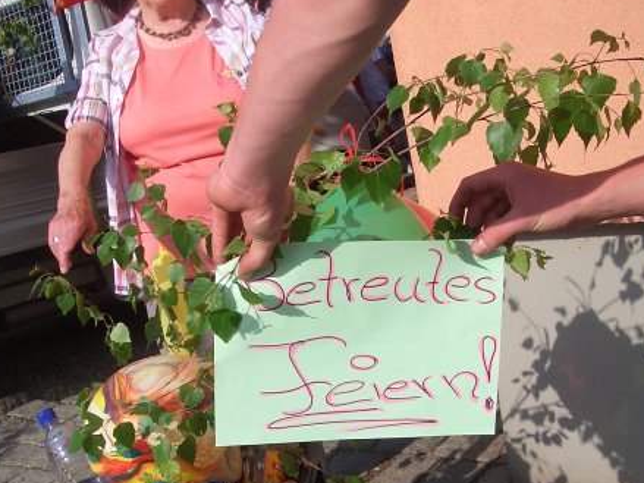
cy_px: 329
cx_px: 288
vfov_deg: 28.3
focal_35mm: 51
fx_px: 949
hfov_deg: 37.5
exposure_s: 1/800
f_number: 4.3
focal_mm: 5.8
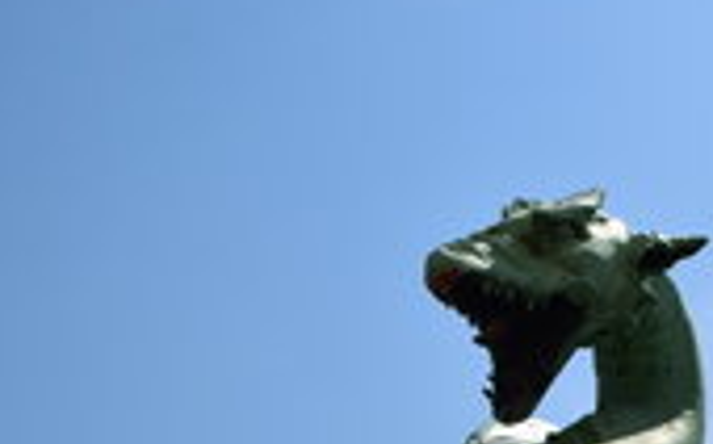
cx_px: 763
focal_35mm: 90
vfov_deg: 14.1
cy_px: 501
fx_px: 1752
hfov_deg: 21.9
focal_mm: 25
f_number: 10
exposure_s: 1/1000
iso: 200
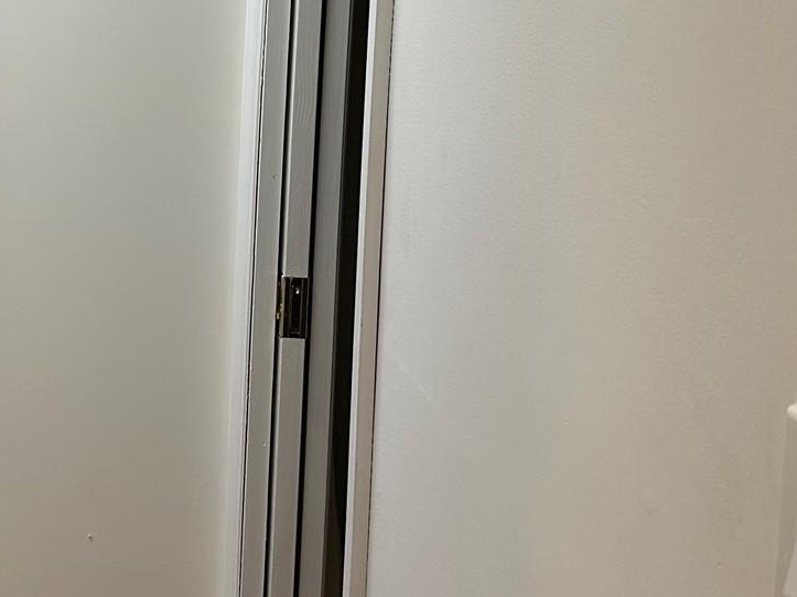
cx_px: -29
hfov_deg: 26.8
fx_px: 1565
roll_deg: -1.5
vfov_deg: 21.0
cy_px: 22
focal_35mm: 68
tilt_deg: -4.3
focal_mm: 6.86
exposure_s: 1/120
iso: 125
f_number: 1.78
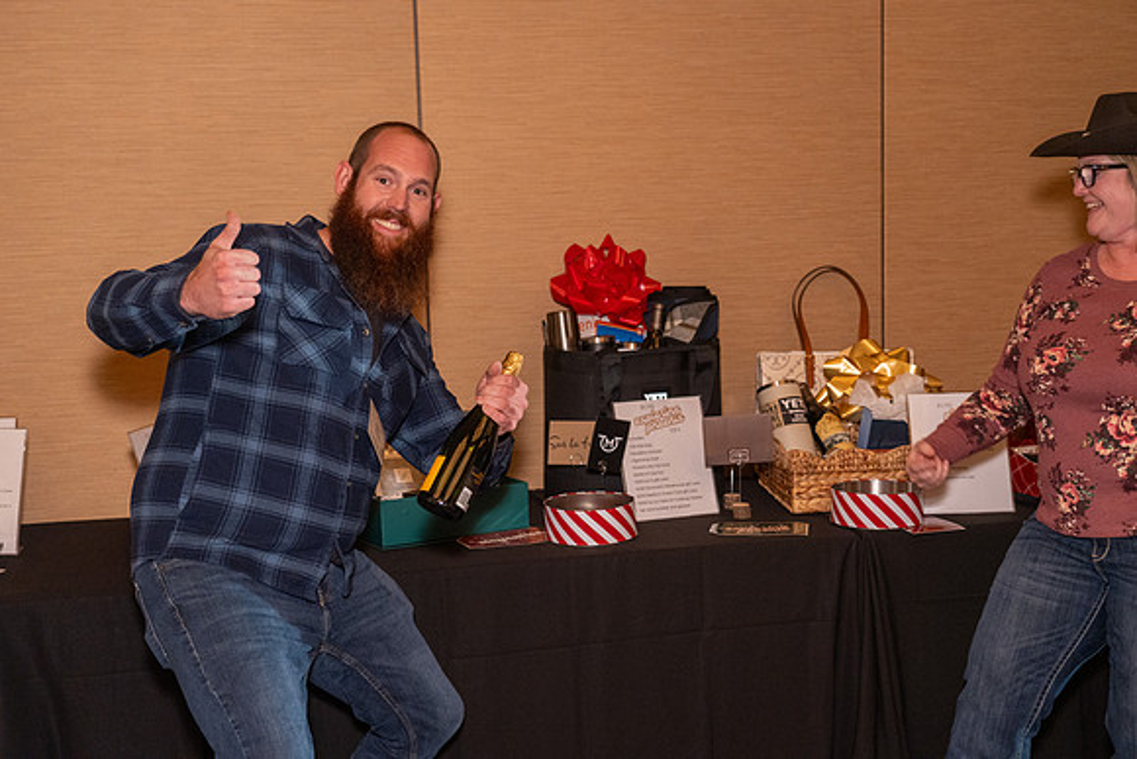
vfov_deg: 28.1
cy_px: 380
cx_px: 568
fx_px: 1516
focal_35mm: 48
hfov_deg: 41.1
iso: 3200
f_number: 4
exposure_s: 1/60
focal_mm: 48
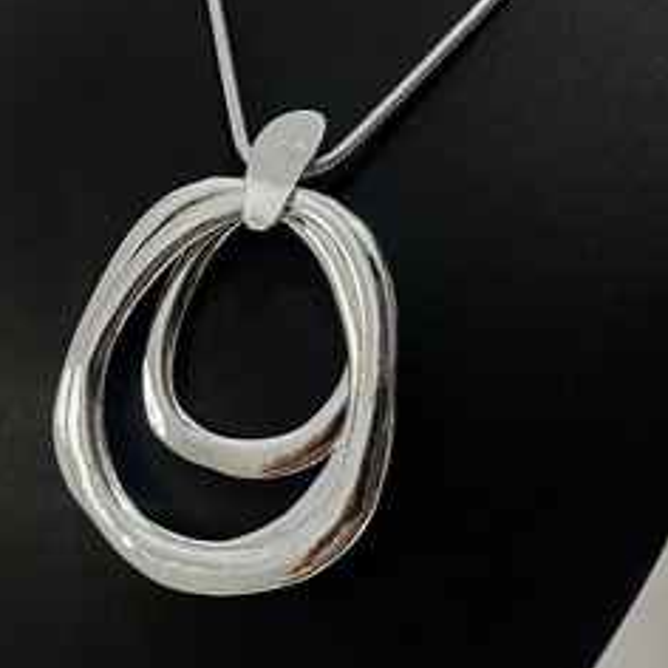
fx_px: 1135
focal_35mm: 52
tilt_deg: -9.5
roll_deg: -2.2
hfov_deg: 32.7
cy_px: 245
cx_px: 376
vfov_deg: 32.6
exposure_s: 1/50
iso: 320
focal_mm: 5.1
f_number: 1.6
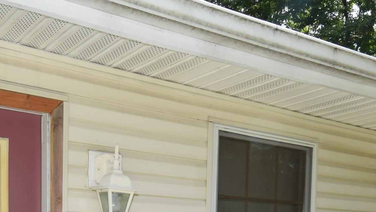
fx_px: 509
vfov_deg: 21.5
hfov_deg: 40.5
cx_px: 204
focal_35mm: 51
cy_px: 267
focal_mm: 12
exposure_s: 1/200
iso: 100
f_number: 7.1
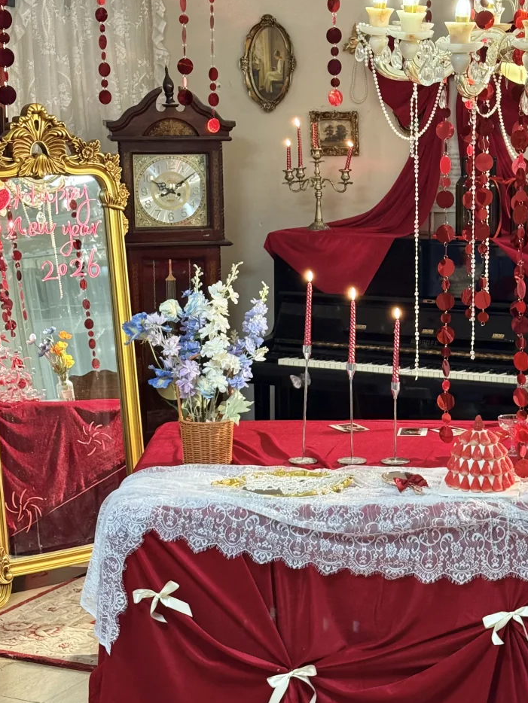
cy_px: 314
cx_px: 376
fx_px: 1504
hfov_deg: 19.8
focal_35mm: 74
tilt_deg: -6.8
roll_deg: +0.5
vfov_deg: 26.3
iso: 250
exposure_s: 1/33
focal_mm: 6.76
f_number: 1.78
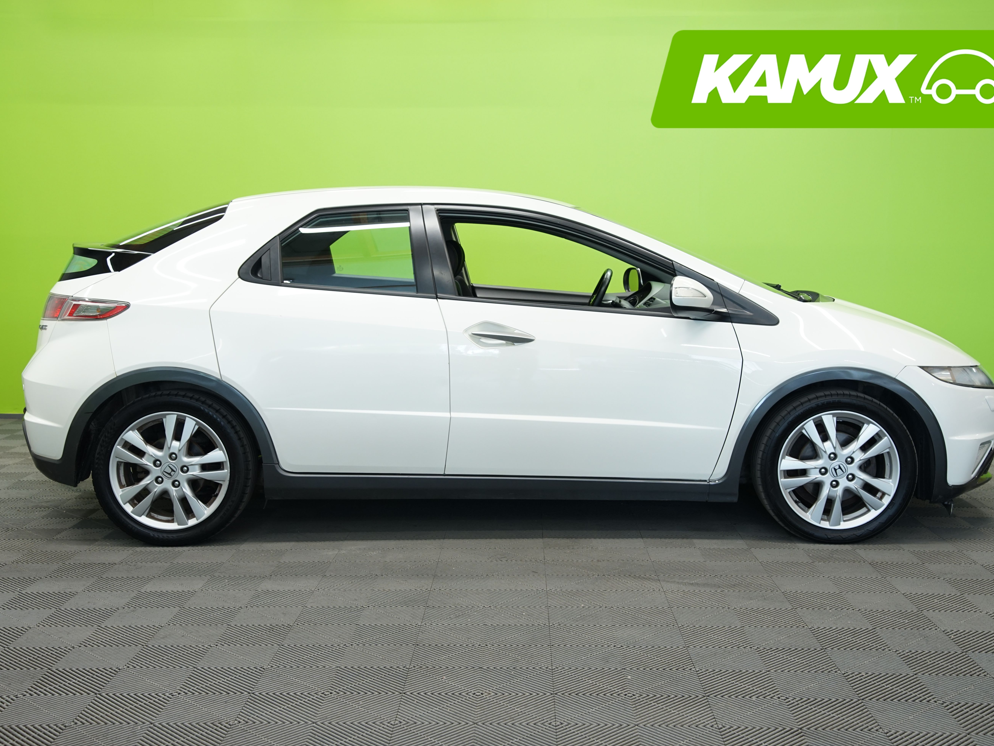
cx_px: 508
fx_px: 1235
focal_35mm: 43
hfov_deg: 43.8
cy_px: 374
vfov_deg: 33.6
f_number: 5.6
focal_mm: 39
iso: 500
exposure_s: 1/20
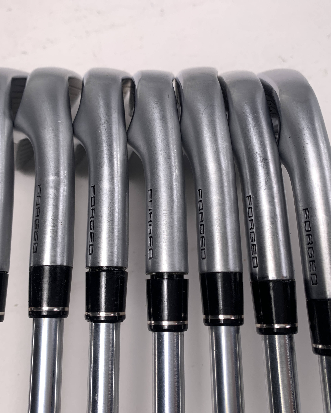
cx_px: 157
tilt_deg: -68.5
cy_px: 206
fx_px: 416
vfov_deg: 52.8
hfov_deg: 43.3
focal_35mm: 34
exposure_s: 1/219
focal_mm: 4.25
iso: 25
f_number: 1.8
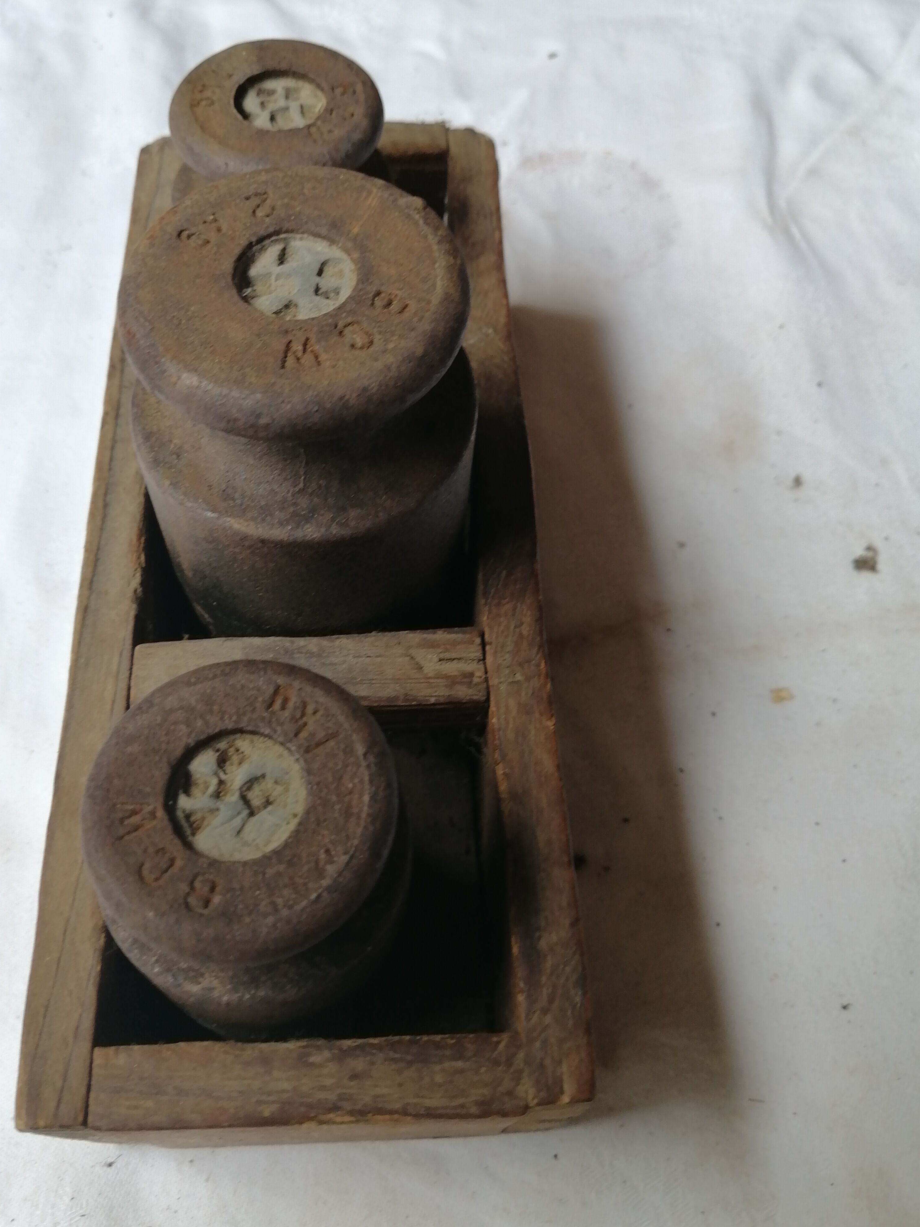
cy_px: 558
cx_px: 394
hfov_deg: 46.7
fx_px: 1063
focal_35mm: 30
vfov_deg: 59.9
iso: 64
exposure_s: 1/100
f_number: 1.8
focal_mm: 3.96
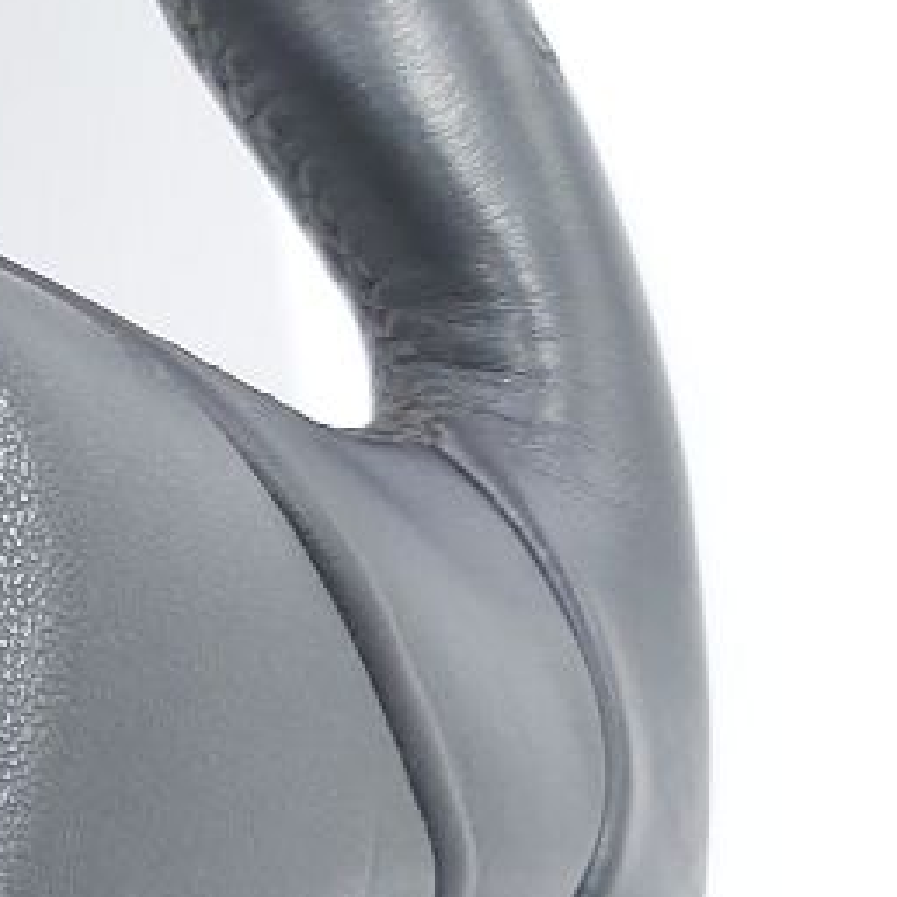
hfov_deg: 12.8
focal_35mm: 114
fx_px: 3342
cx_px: -1034
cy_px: 727
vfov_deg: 15.2
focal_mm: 5.23
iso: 160
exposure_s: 1/50
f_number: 1.8
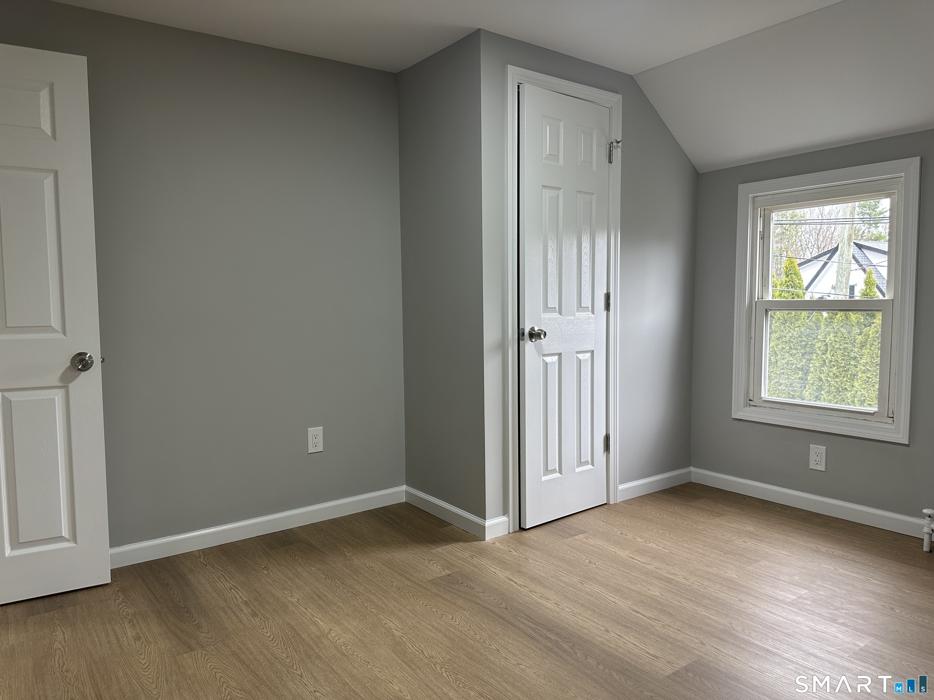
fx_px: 648
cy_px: 350
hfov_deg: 71.6
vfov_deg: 56.8
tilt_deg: -3.5
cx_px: 467
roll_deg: -0.2
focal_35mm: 24
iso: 100
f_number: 1.78
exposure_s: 1/120
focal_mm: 6.86
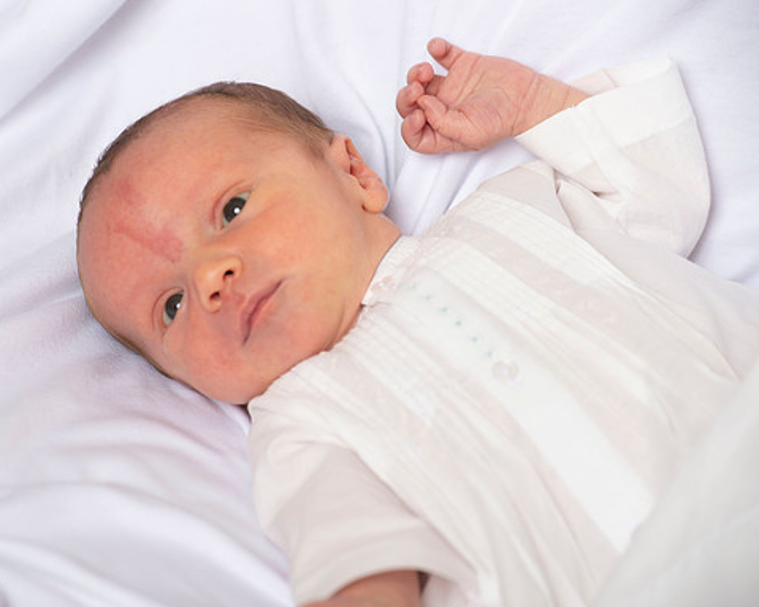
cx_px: 314
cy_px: 303
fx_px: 5098
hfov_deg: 8.5
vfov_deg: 6.8
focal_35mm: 227
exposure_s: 1/160
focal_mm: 200
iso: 125
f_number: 7.1
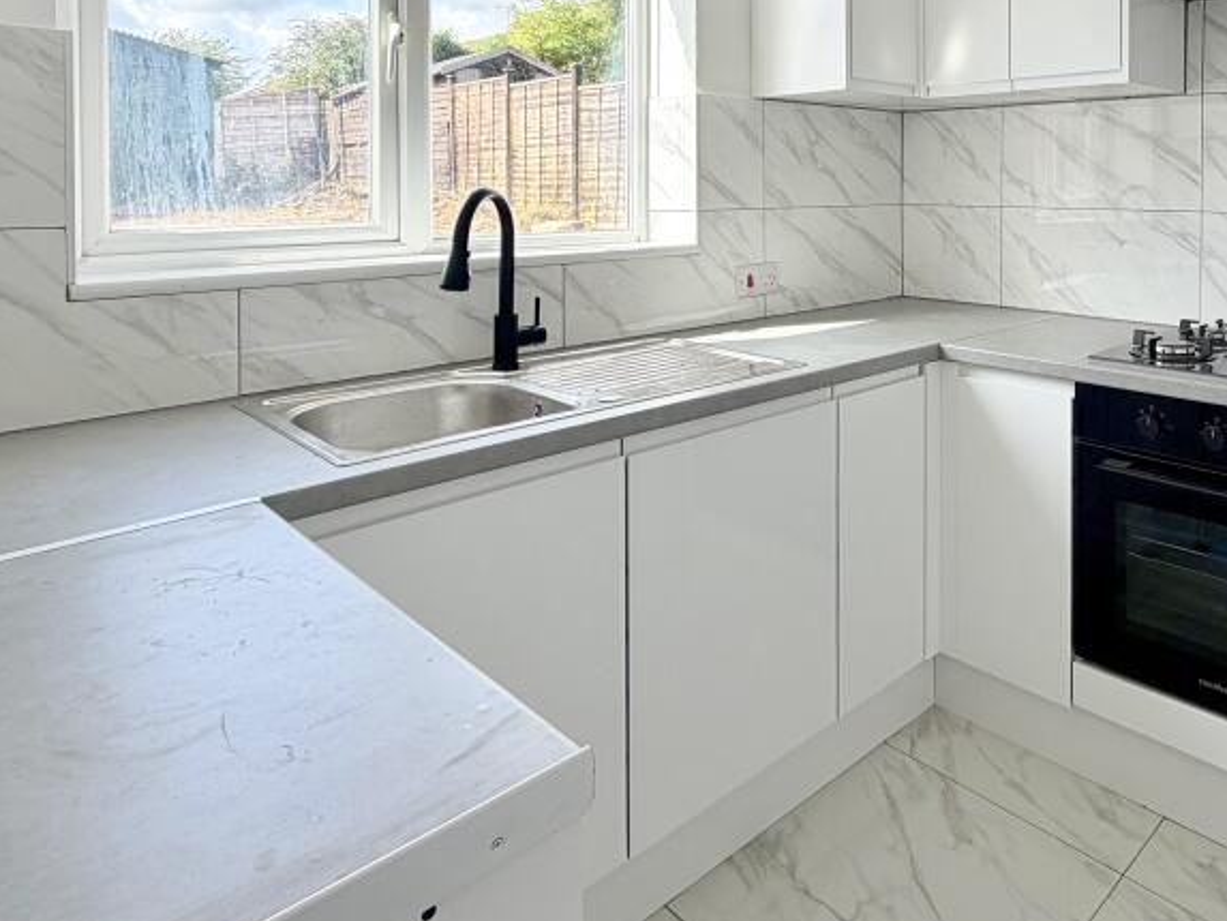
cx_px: 887
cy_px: 199
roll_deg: +0.6
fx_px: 886
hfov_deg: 66.0
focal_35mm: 25
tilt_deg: -1.6
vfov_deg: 51.8
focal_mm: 2.22
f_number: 2.2
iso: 40
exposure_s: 1/223
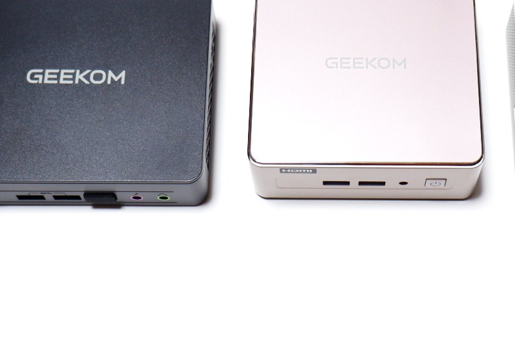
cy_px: 98
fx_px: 1001
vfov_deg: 19.4
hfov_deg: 28.7
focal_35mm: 70
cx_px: 340
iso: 320
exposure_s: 1/38
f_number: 4.4
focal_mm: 25.6
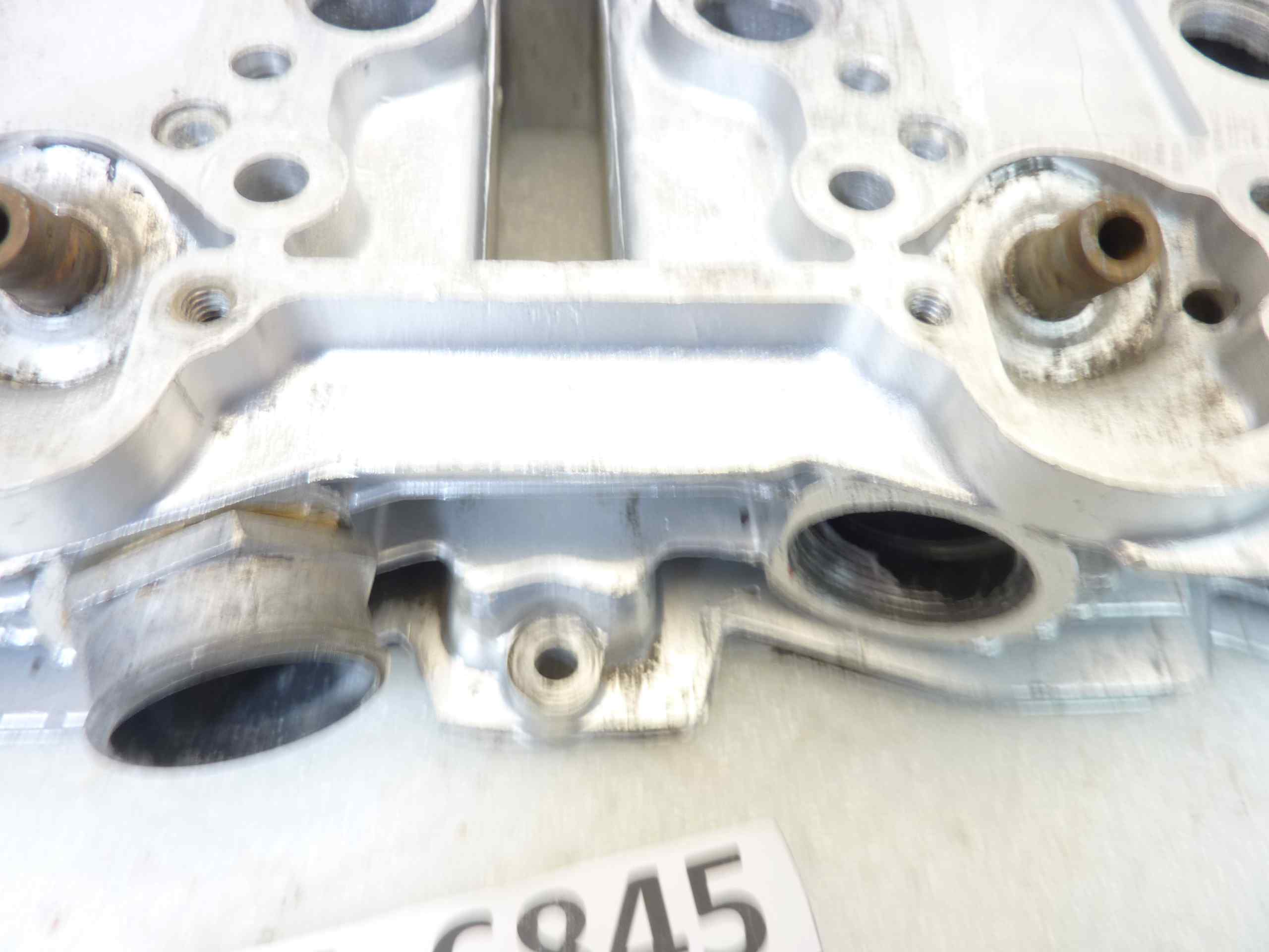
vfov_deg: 54.9
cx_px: 634
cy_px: 476
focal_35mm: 25
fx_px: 916
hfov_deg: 69.4
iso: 80
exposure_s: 1/10
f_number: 3.3
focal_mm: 4.1
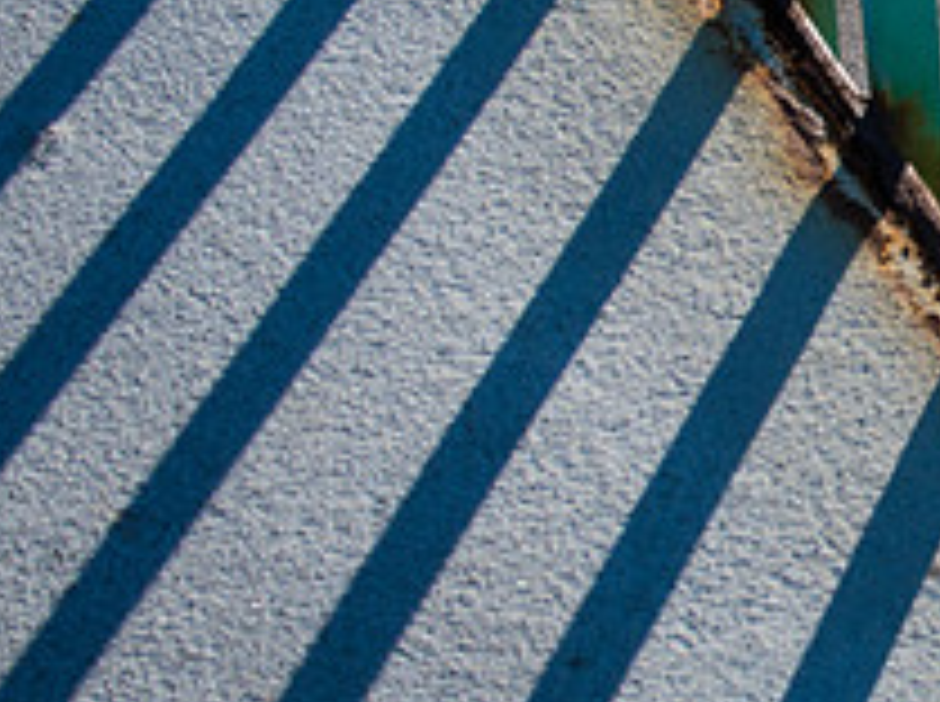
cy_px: 349
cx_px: 1282
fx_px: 3768
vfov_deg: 10.6
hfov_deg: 13.6
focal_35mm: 139
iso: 200
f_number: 8
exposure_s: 1/400
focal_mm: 25
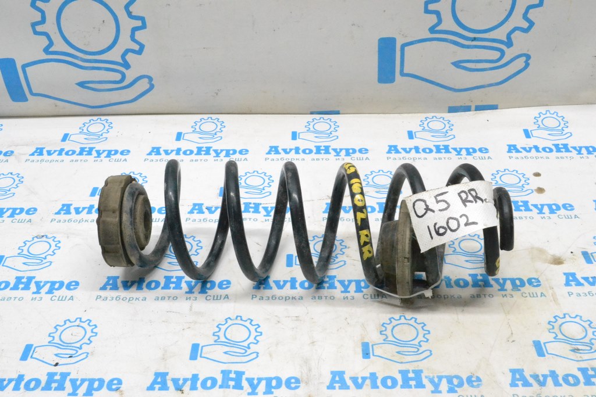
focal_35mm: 44
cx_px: 298
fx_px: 720
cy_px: 198
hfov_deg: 45.0
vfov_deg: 30.9
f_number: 13
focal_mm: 29
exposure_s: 1/100
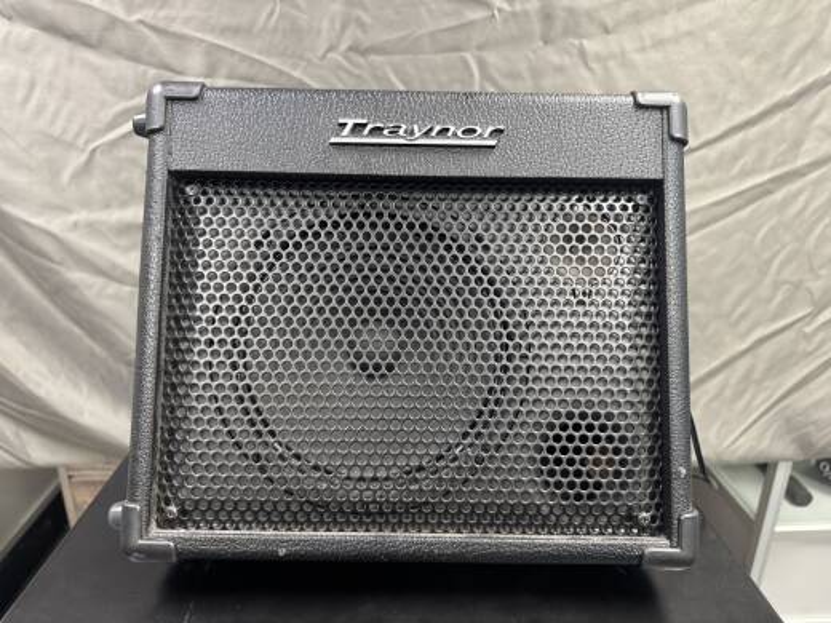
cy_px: 312
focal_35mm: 24
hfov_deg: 71.6
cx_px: 416
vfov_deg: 56.8
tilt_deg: -19.2
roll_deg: +0.1
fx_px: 576
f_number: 1.78
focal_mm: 6.76
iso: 400
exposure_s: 1/60
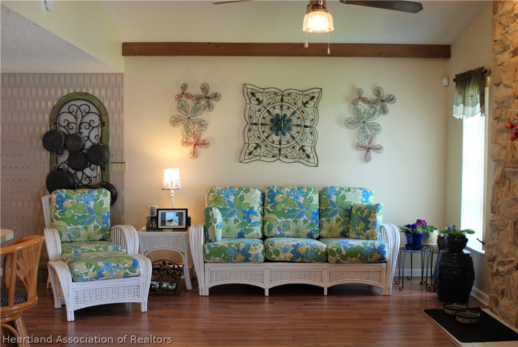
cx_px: 259
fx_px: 605
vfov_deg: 32.0
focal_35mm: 42
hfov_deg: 46.4
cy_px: 174
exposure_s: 1/40
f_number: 3.2
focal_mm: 28
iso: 200
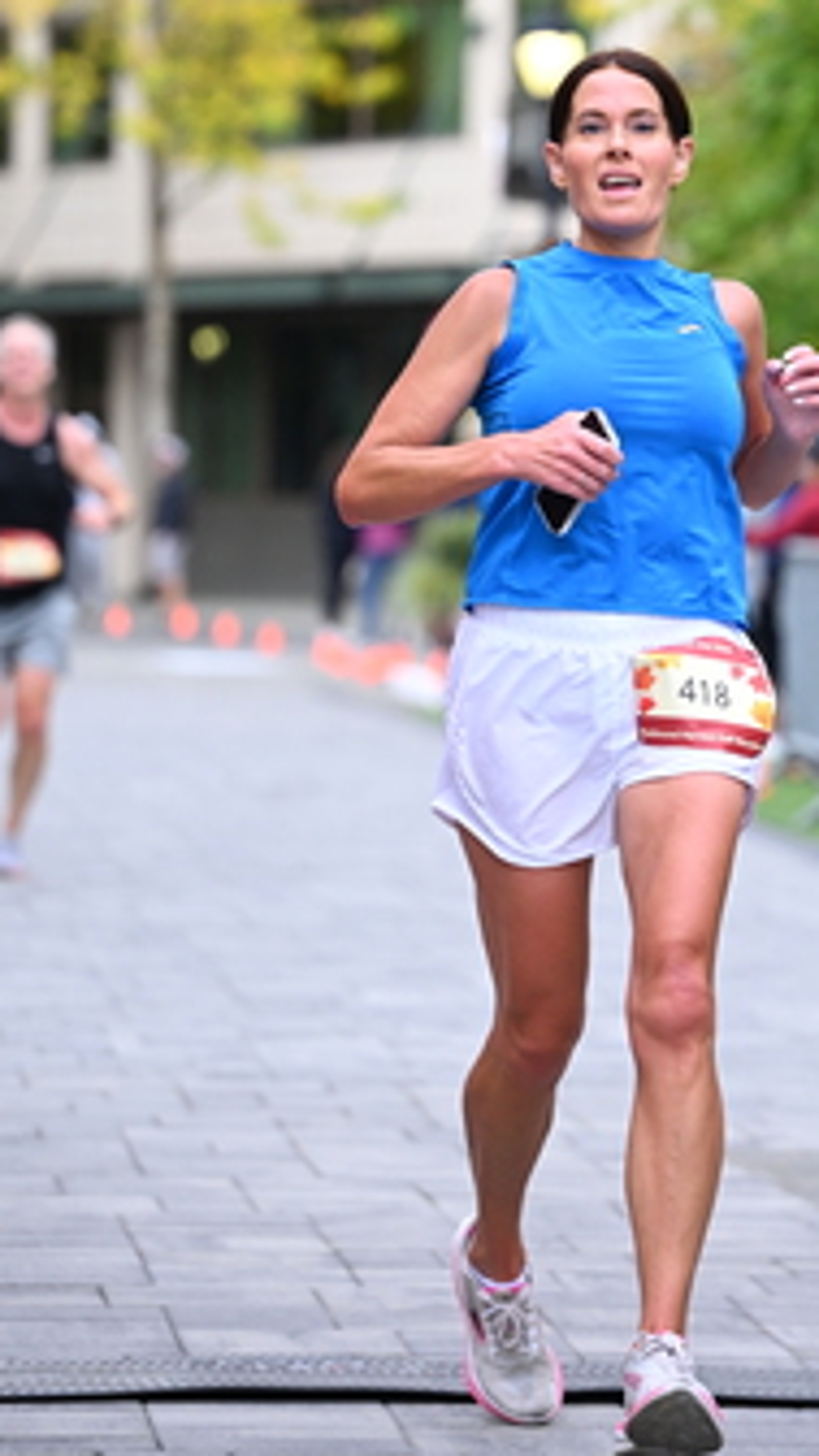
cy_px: 446
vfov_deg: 10.4
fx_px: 7953
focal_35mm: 206
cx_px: 665
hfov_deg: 5.9
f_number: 2.8
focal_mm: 120
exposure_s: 1/1600
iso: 1000
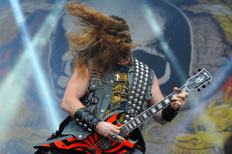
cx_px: 116
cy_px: 77
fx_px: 966
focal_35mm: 150
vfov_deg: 9.1
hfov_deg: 13.7
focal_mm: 150
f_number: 5.6
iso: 200
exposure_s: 1/320
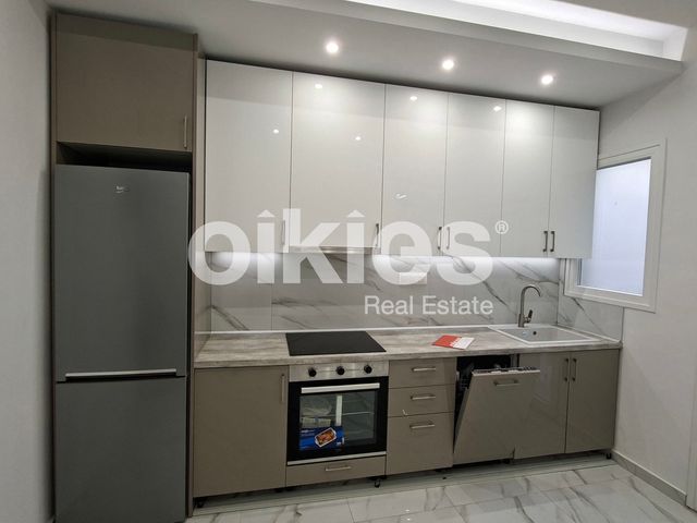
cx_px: 348
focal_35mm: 13
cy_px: 262
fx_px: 262
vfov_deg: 89.9
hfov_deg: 106.2
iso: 64
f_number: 2.2
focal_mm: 1.74
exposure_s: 1/40
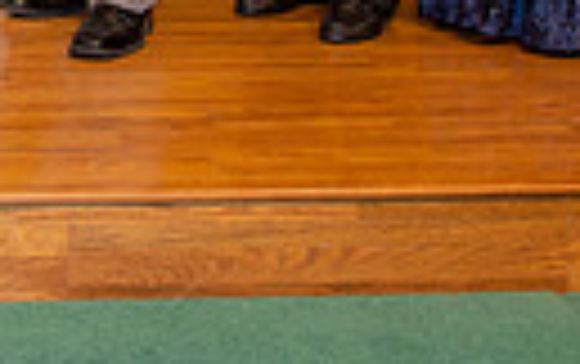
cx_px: -180
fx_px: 1741
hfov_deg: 17.7
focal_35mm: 110
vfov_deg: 10.9
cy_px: -364
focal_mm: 24
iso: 800
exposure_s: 1/160
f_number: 3.5
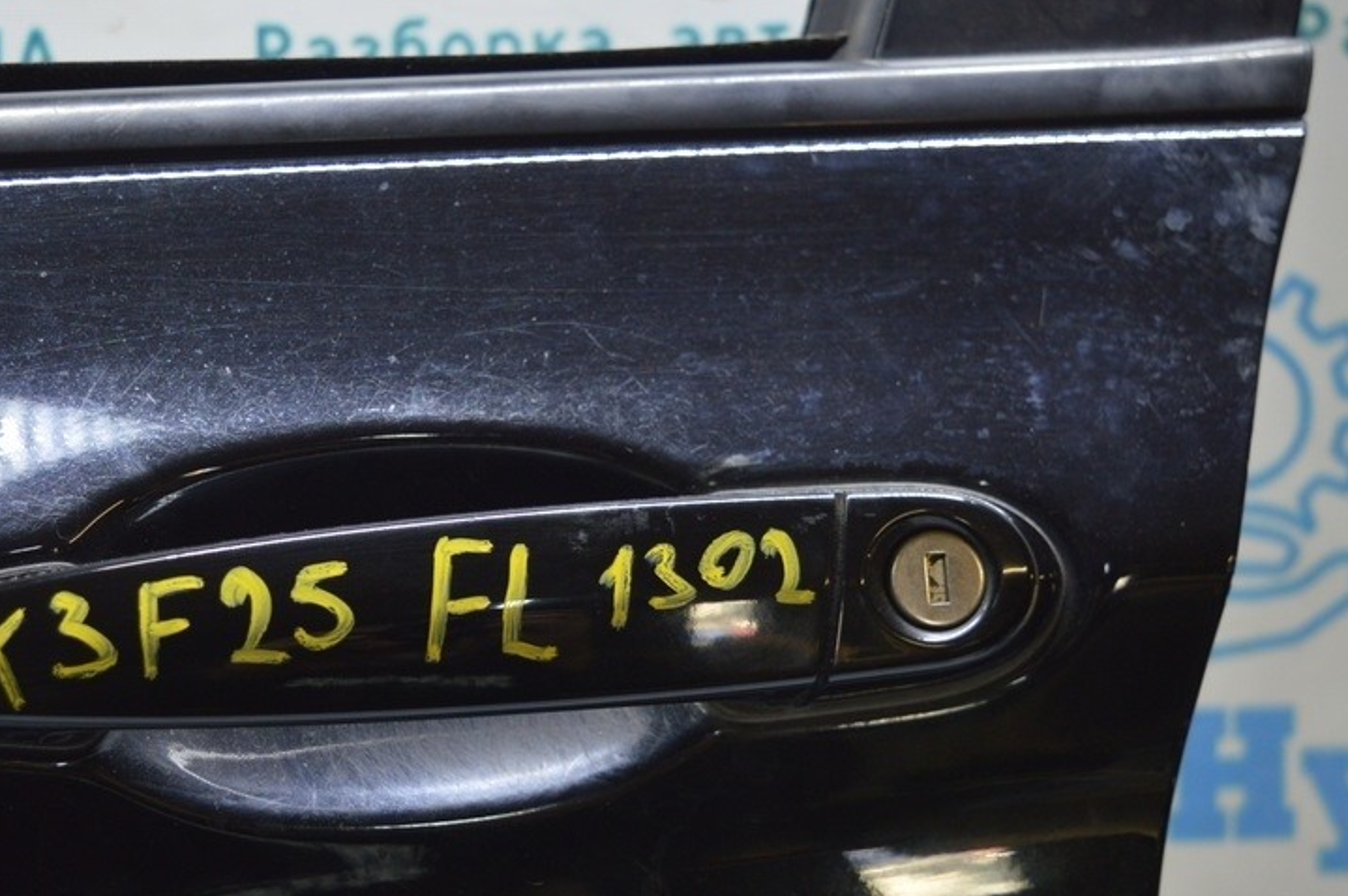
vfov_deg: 23.4
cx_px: 392
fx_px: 2159
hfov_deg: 34.2
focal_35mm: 58
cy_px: 554
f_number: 4
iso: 400
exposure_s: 1/50
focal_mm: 27
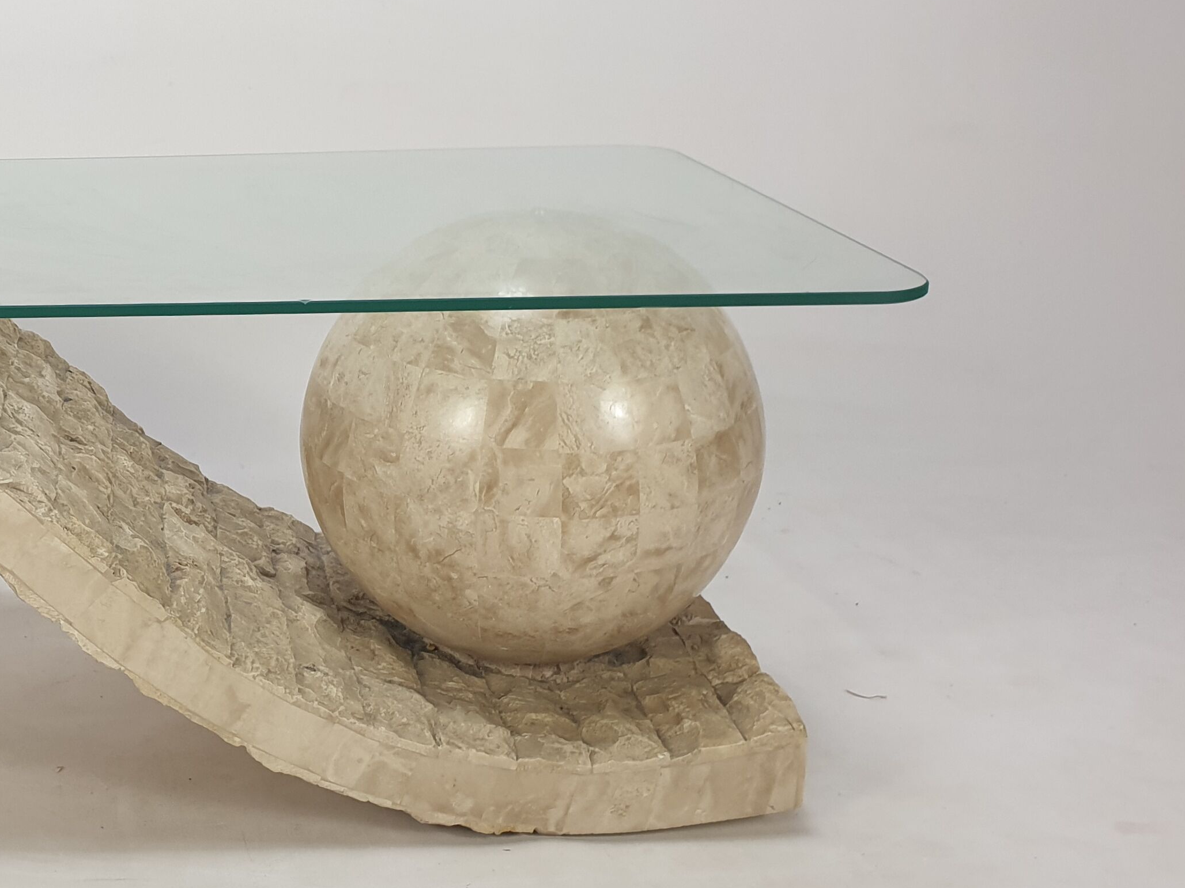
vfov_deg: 28.6
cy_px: 429
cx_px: 50
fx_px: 1746
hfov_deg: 34.7
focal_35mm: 51
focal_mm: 4.3
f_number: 2.4
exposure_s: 1/100
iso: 80
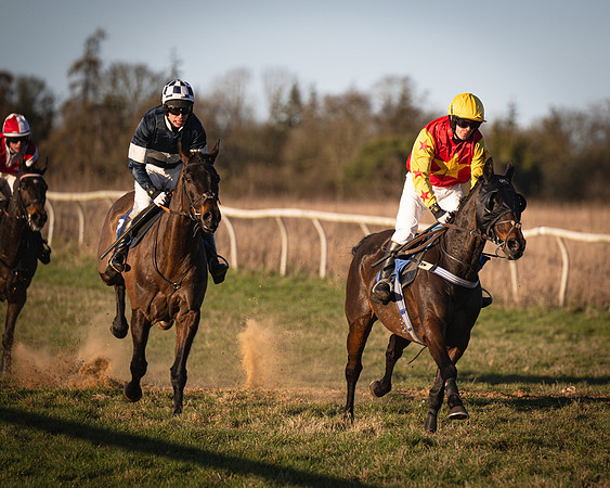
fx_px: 6873
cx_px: 477
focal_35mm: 381
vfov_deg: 4.1
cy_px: 280
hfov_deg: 5.1
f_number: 2.8
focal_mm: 190
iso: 100
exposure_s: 1/2000
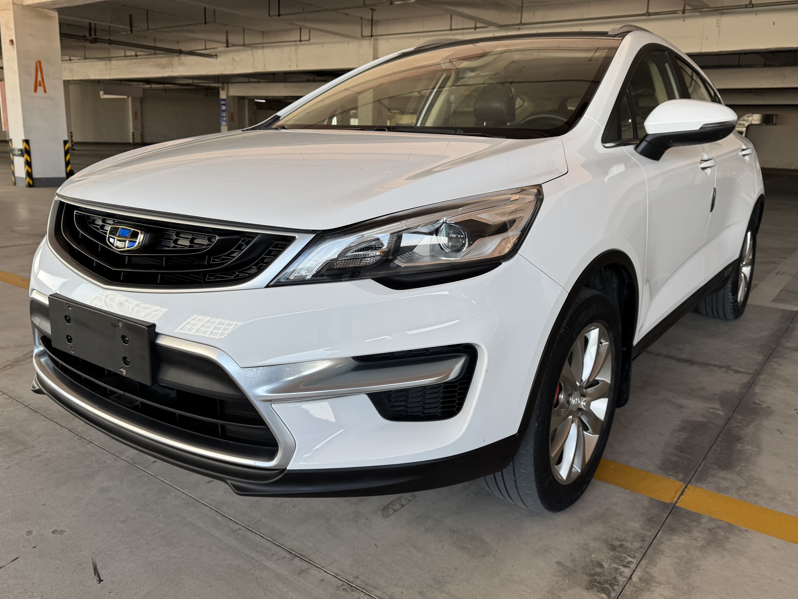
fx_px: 645
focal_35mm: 28
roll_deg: -1.3
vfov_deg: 49.7
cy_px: 271
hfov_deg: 63.4
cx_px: 394
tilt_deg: -11.2
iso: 64
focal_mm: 6.76
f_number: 1.78
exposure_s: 1/267
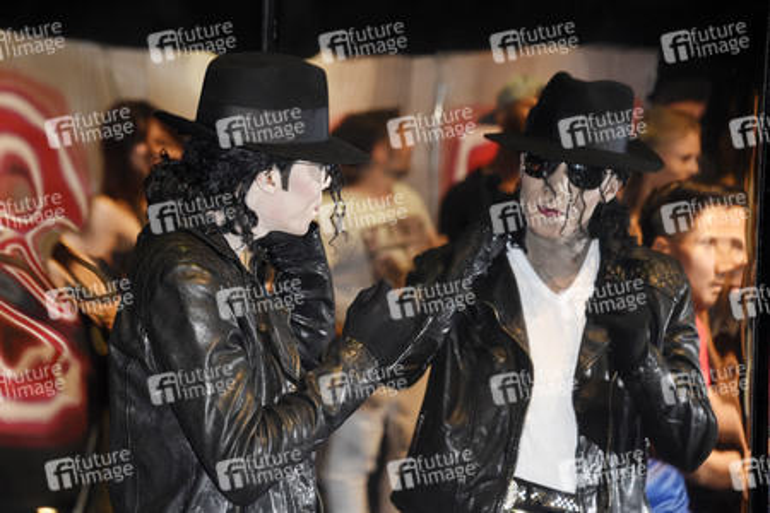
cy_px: 256
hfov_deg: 13.7
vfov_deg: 9.1
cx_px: 385
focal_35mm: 150
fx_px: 3208
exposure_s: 1/100
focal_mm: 150
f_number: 5.6
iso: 3200
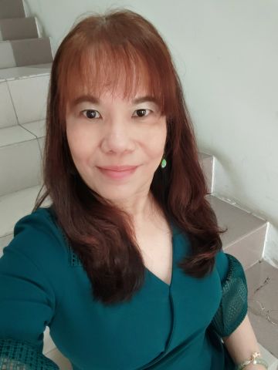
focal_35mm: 19
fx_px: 203
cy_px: 185
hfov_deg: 68.7
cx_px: 139
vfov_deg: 84.7
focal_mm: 2.87
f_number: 2.2
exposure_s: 1/25
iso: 2384
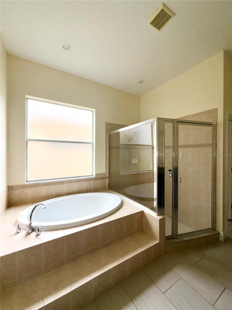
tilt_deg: +0.1
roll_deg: -1.2
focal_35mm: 14
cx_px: 116
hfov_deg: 85.7
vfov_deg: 102.1
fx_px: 125
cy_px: 155
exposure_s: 1/122
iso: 25
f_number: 2.2
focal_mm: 2.22
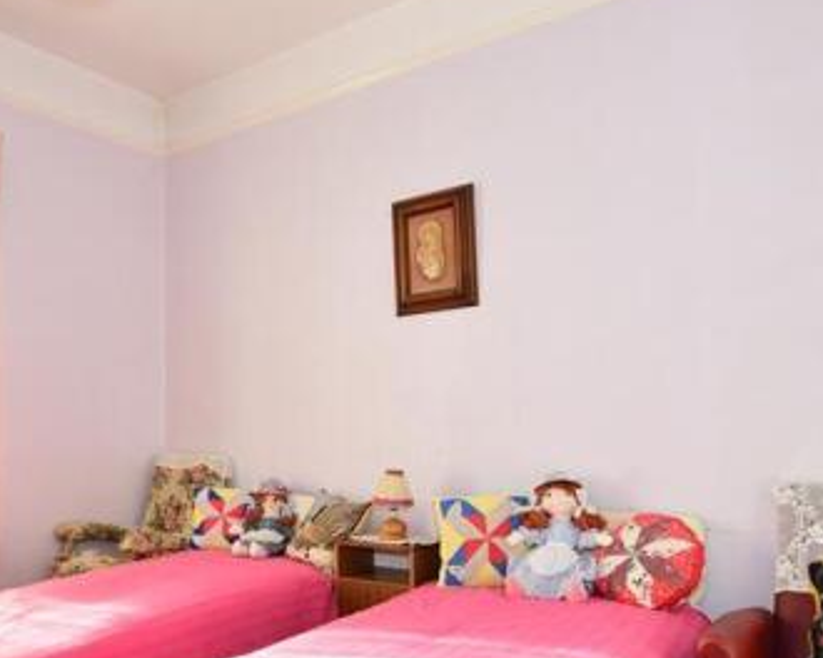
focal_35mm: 28
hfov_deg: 61.7
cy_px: 432
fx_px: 682
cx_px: 332
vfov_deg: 50.7
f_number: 5.6
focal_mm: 10
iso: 400
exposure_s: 1/100
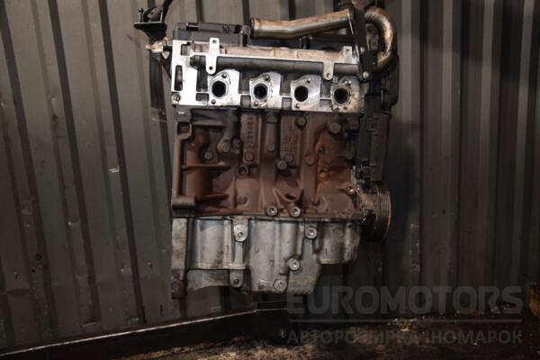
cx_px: 270
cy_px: 180
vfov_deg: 36.9
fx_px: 540
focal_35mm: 36
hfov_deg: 53.1
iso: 800
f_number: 5
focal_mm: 24
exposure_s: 1/60
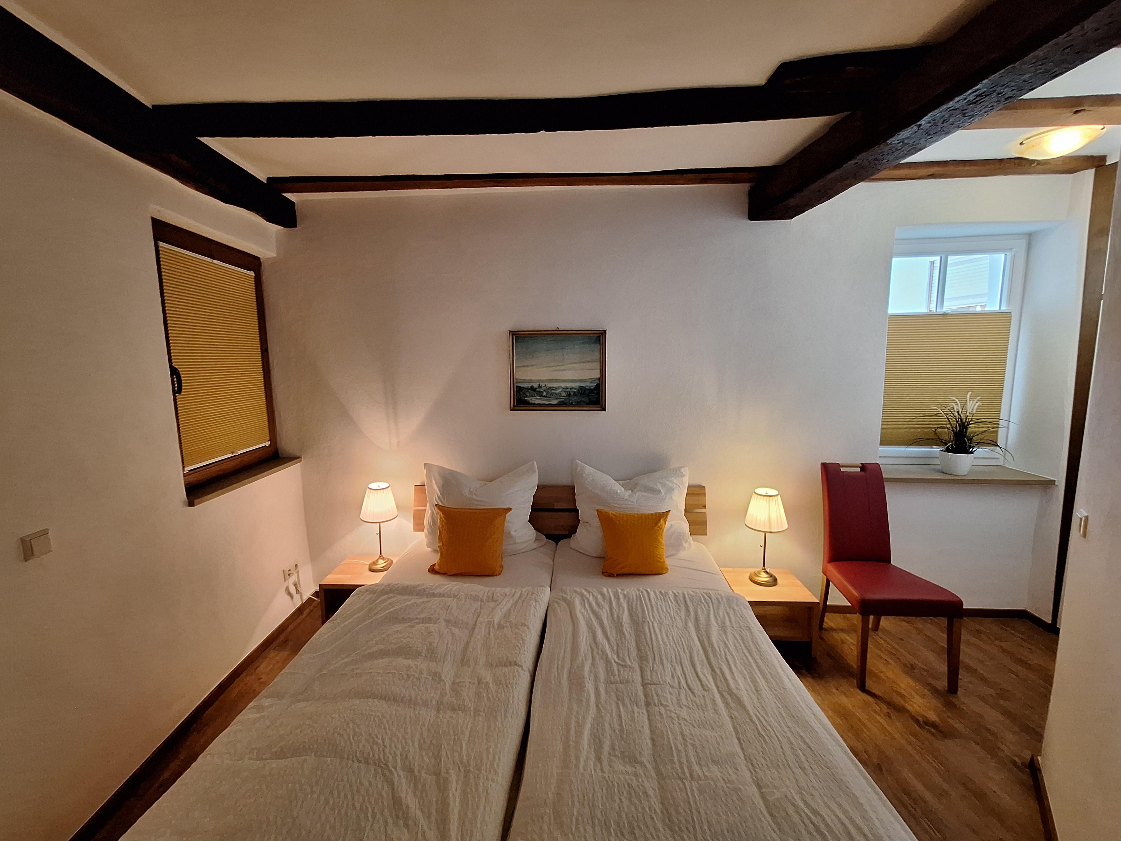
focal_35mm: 13
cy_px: 420
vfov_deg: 89.9
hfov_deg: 106.2
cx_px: 560
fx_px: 421
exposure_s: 1/50
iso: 160
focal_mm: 1.74
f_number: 2.2
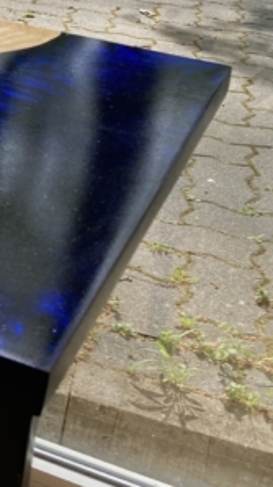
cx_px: -340
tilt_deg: -19.6
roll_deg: -2.2
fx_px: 1058
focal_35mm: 82
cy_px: 49
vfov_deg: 25.1
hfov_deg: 12.3
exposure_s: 1/461
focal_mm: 3.99
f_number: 1.8
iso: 20
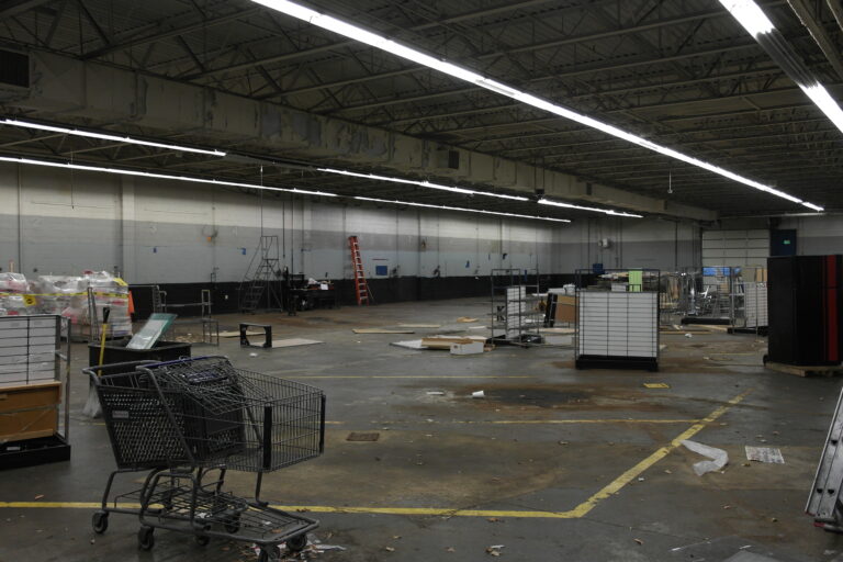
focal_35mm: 30
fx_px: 702
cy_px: 281
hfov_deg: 61.9
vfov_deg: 43.6
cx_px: 422
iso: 400
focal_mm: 20
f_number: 3.5
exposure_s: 1/60
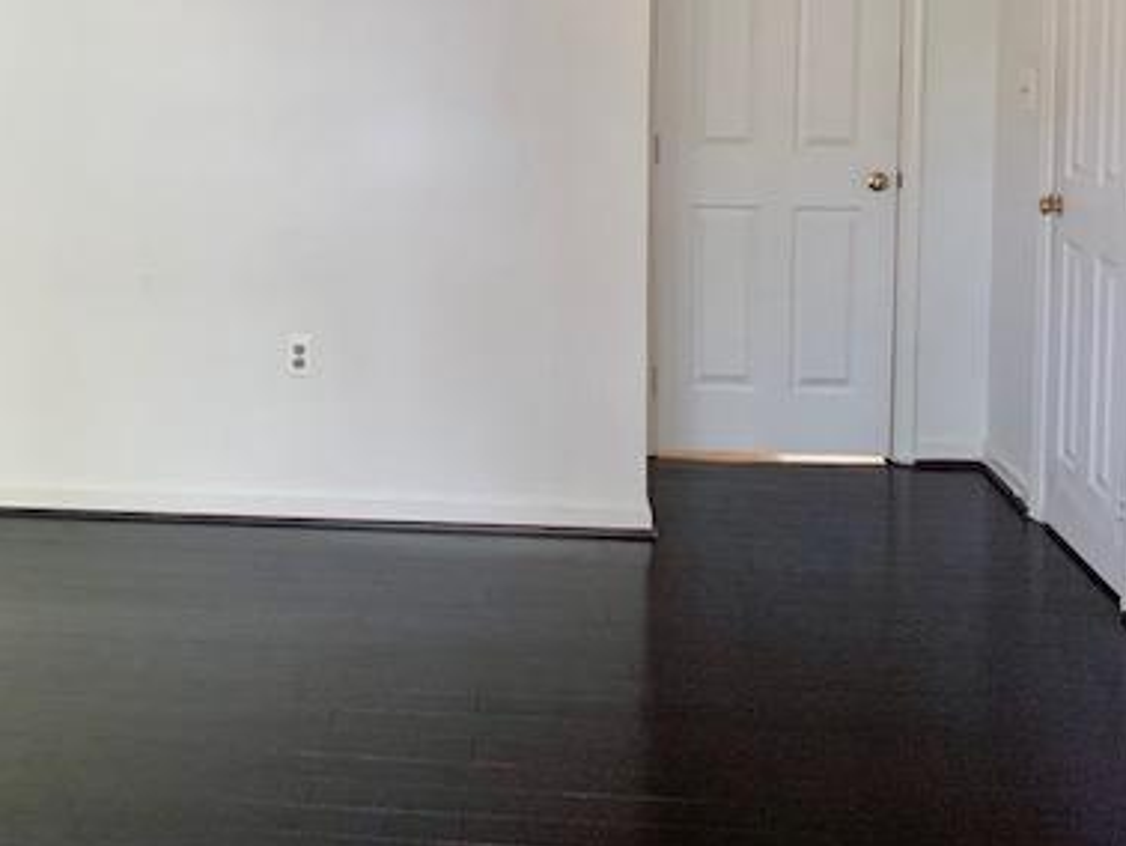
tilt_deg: -3.6
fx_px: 1432
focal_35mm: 44
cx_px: 420
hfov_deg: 42.6
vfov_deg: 31.8
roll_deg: +0.1
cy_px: 140
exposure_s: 1/40
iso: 320
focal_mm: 4.25
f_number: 1.8
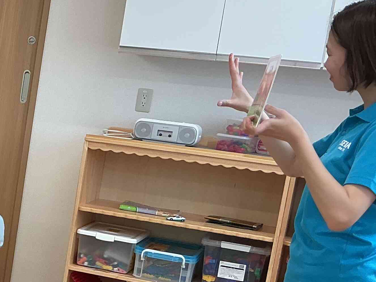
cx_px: -149
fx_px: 956
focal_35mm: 88
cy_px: 235
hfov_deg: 19.9
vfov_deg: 16.6
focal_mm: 3
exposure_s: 1/100
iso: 40
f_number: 1.8
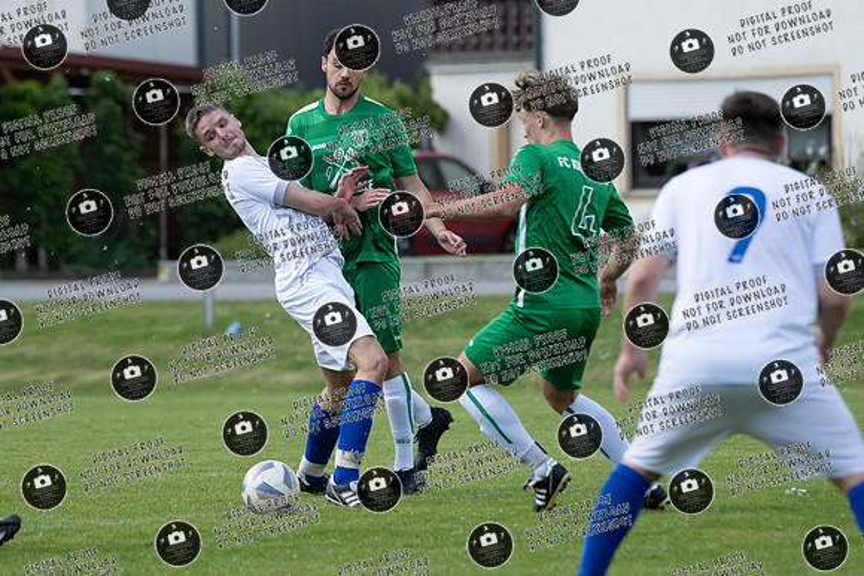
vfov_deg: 4.3
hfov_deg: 6.4
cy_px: 250
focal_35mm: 321
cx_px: 360
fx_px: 7716
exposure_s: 1/1600
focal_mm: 260
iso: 1000
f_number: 5.6
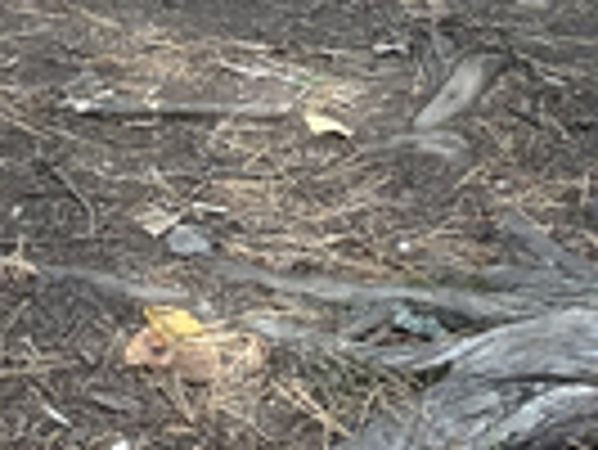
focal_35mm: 162
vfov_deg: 8.6
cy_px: -506
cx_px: -513
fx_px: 2801
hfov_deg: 11.3
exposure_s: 1/458
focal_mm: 6.86
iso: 80
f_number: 1.78
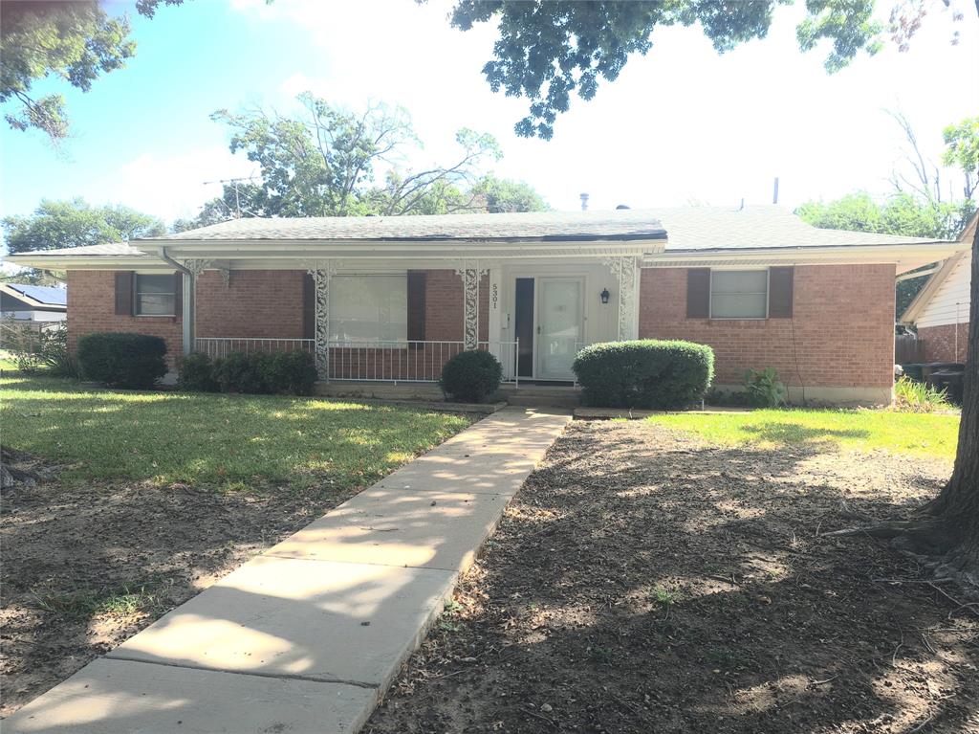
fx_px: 678
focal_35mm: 24
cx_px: 490
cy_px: 367
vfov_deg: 56.8
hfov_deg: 71.6
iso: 50
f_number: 1.8
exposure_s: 1/256
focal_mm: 5.23
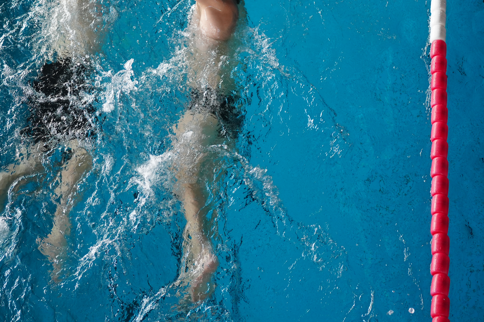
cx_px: 159
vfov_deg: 16.7
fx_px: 1089
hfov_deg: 24.9
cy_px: 49
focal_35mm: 81
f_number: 2.5
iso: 1000
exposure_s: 1/320
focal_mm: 40
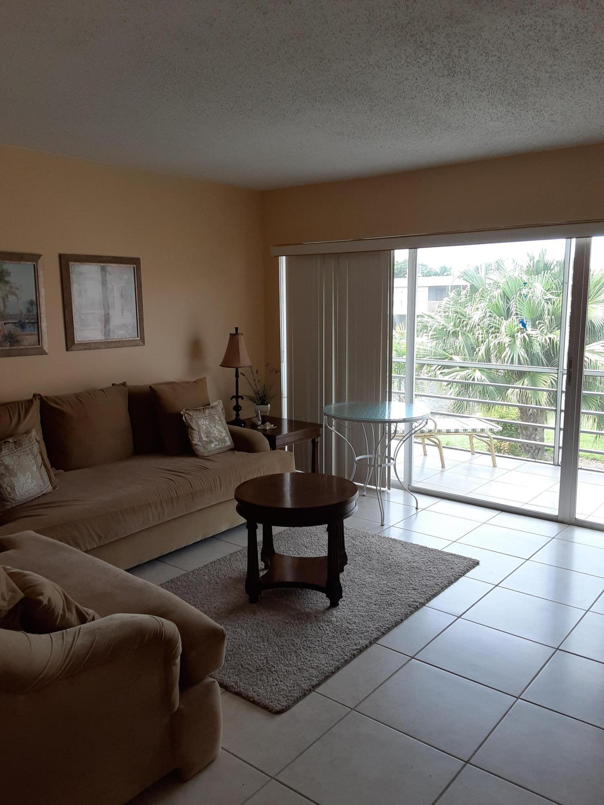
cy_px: 402
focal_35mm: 27
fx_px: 628
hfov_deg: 51.4
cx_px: 302
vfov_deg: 65.3
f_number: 1.9
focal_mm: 2.91
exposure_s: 1/120
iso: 40
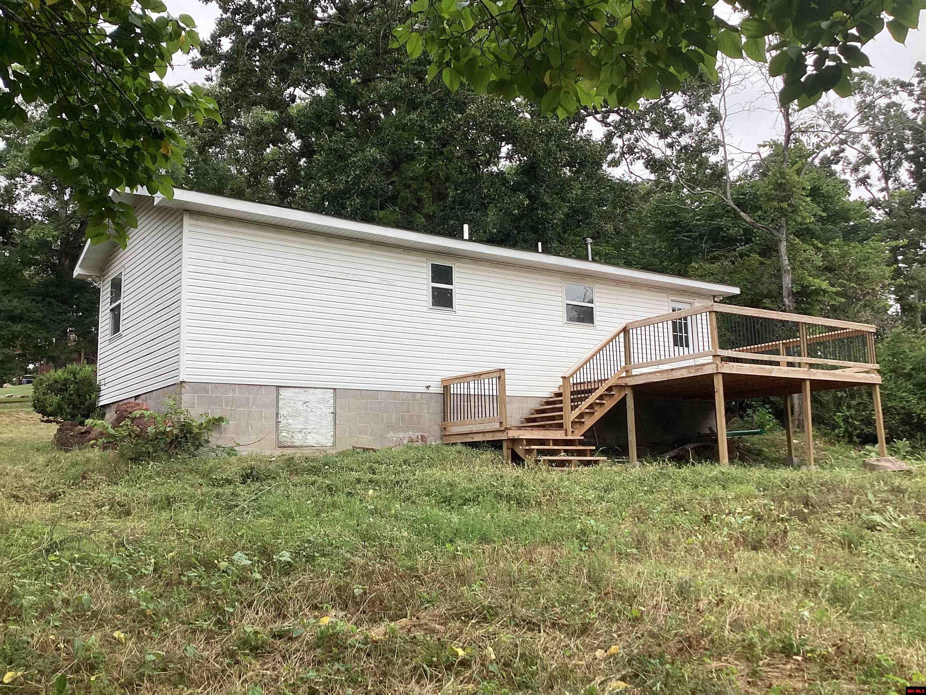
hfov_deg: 58.4
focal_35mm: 31
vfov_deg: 45.4
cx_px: 463
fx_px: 829
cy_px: 348
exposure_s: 1/288
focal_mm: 3.3
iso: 25
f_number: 2.4
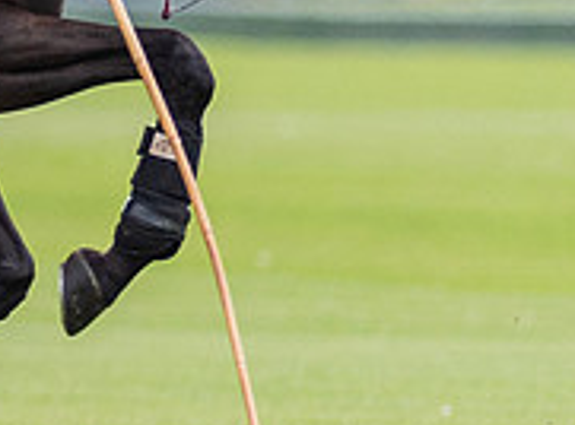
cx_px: -904
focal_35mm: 2905
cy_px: -34
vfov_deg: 0.5
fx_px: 48031
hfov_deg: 0.7
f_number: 2.8
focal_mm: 300
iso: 400
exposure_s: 1/5000
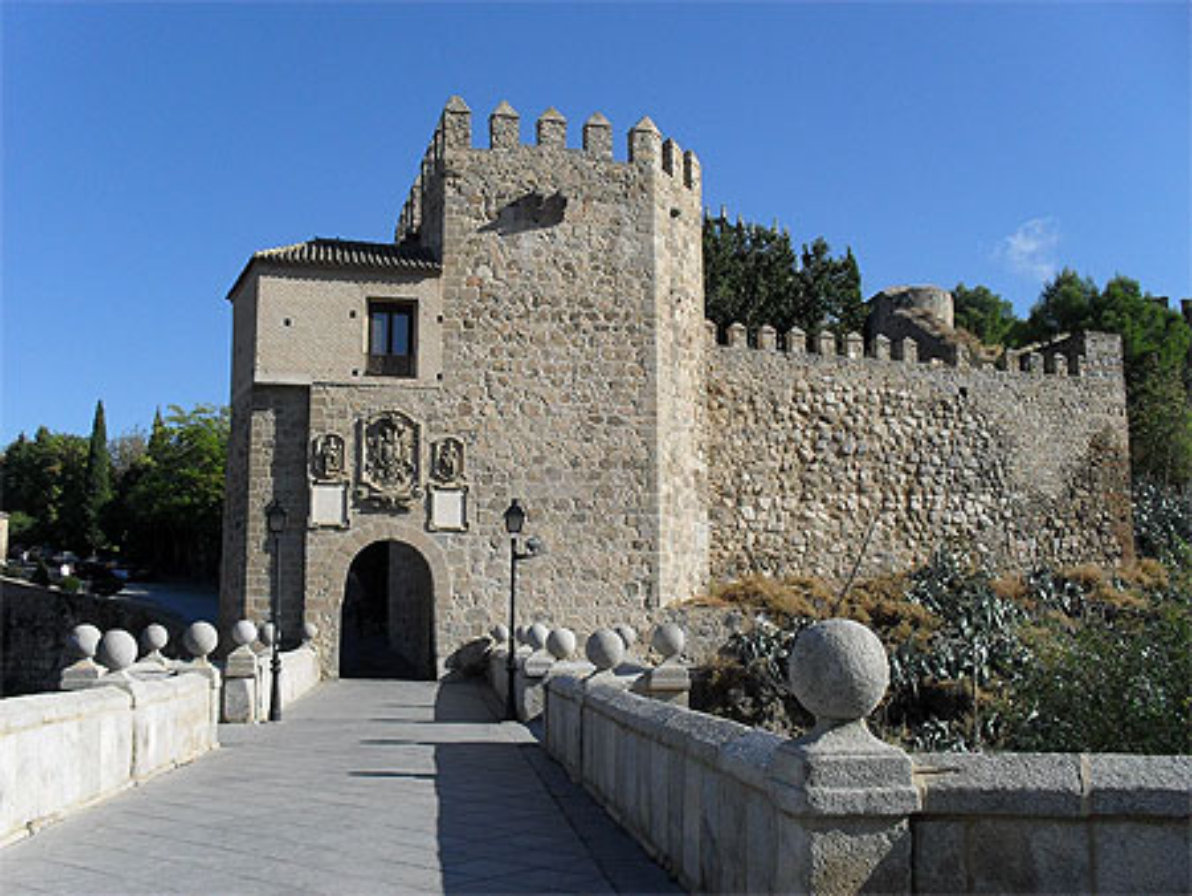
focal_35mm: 35
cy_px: 448
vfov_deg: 40.7
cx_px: 596
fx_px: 1206
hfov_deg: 52.6
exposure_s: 1/250
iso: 100
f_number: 8.4
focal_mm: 6.3
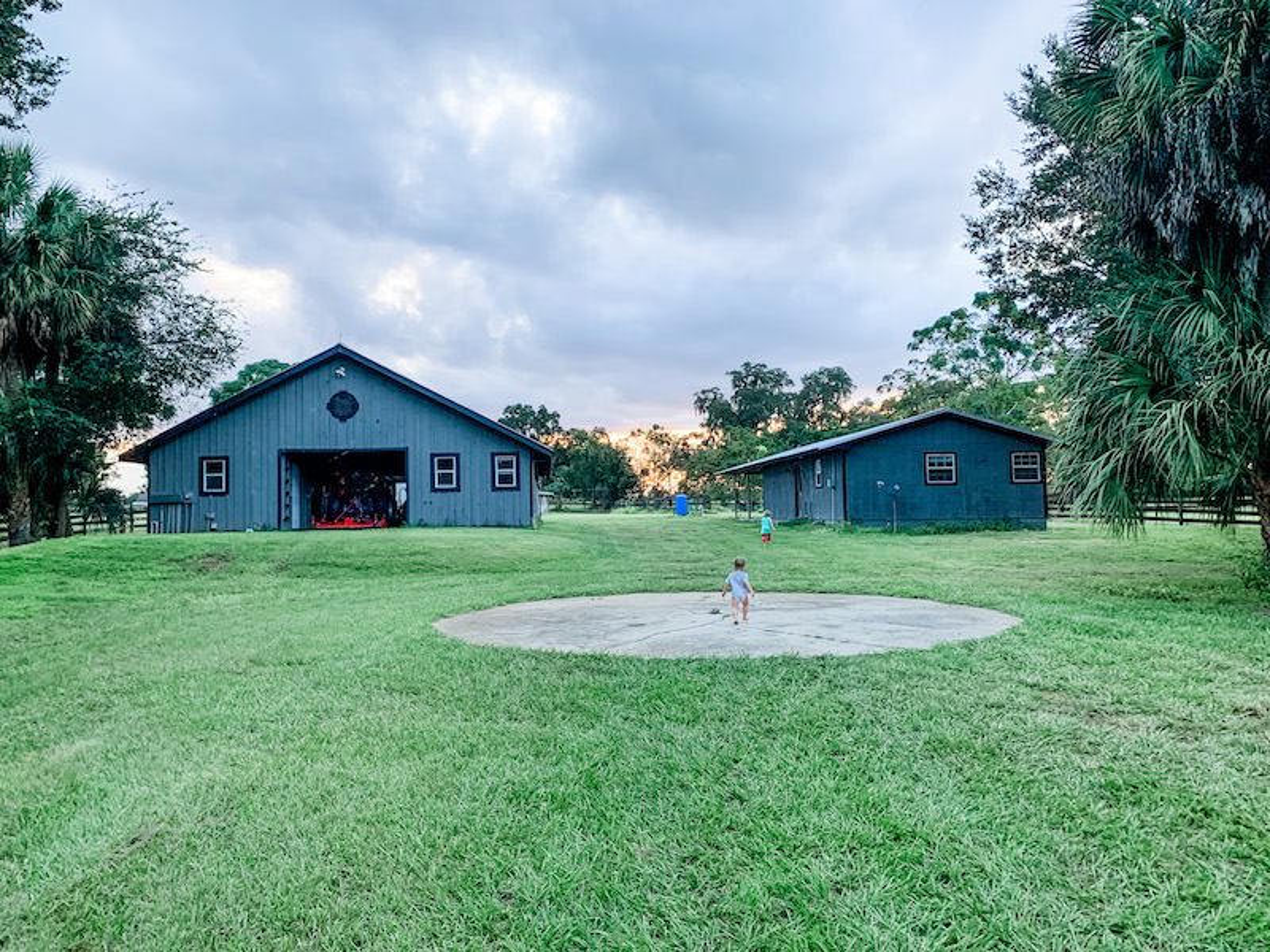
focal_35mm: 26
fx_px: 954
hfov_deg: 67.3
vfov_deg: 53.1
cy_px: 476
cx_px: 635
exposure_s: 1/100
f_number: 1.8
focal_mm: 4.25
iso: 100
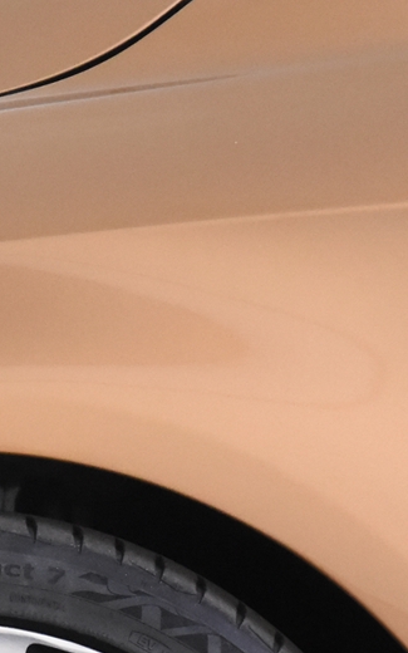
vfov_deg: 7.4
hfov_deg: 4.6
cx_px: -270
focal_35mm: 282
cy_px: 761
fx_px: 5017
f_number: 3.8
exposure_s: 1/80
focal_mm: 50
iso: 3600
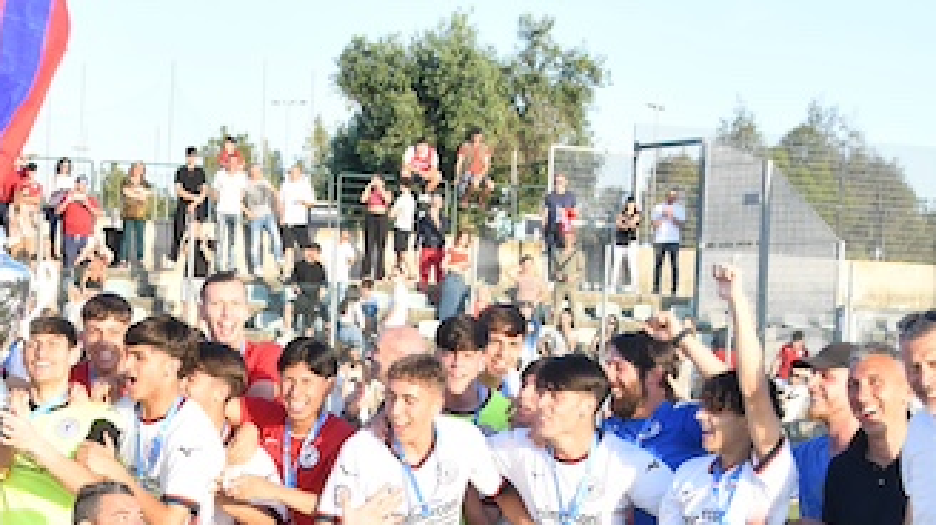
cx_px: 68
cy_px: 484
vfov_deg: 13.0
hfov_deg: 22.5
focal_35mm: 92
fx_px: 2282
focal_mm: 24
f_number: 5.6
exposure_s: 1/250
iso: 200
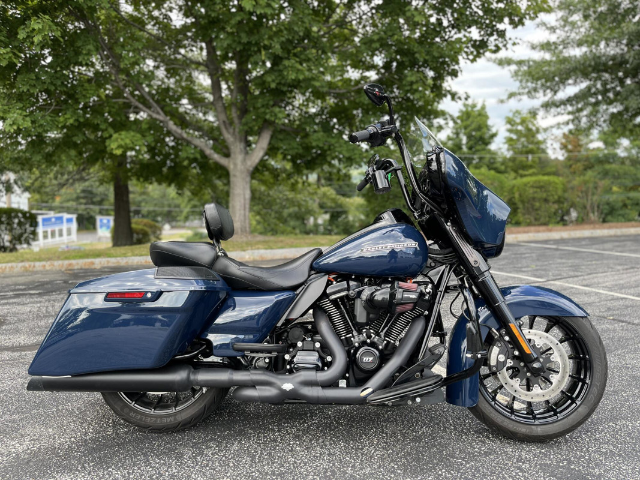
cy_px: 240
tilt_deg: -7.8
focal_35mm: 26
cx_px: 320
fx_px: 481
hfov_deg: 67.3
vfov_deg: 53.1
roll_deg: -0.8
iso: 50
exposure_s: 1/327
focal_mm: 5.1
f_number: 1.6
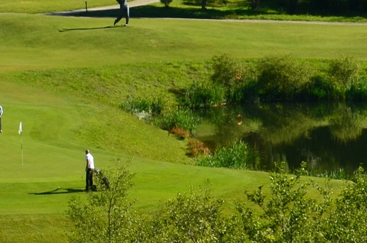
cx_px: -191
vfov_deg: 4.5
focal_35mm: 306
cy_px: 29
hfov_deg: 6.7
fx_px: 3111
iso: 100
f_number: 11
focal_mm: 55
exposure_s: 1/125
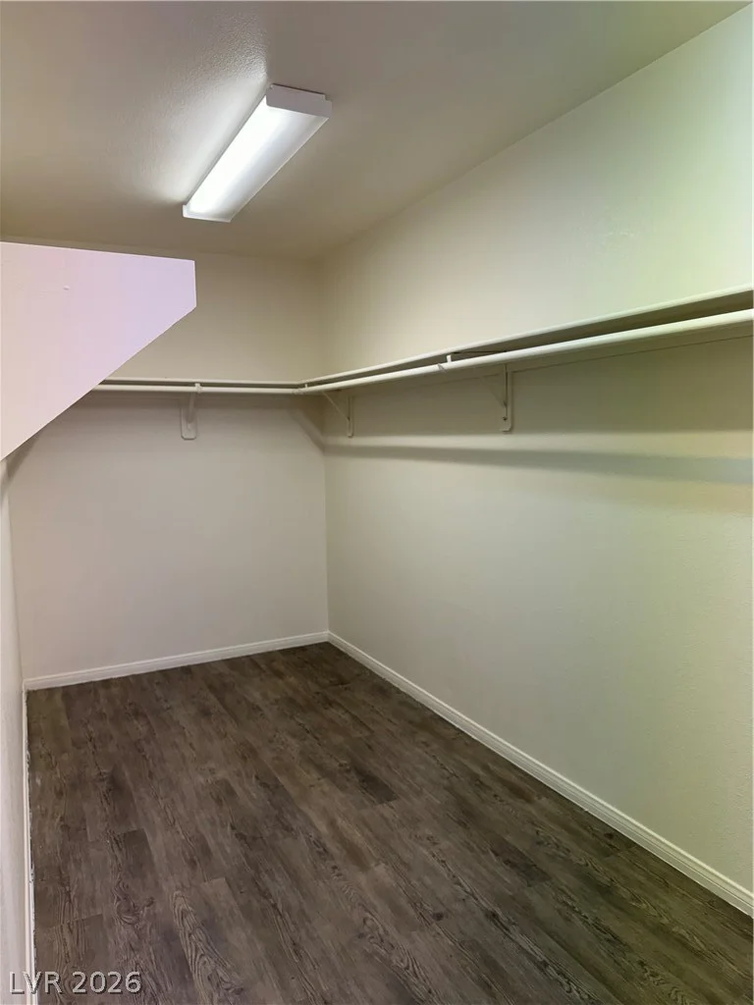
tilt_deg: -5.3
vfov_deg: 71.6
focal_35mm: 24
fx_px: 697
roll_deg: +0.8
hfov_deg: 56.8
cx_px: 377
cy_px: 502
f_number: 1.78
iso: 125
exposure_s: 1/121
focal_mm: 6.86
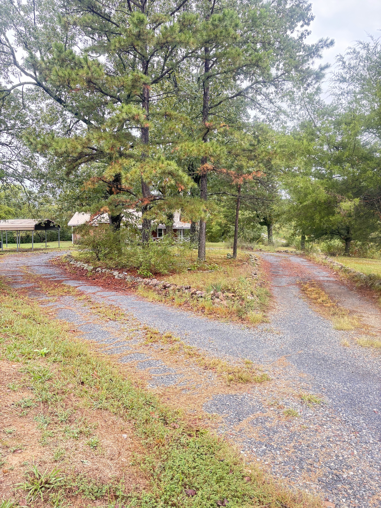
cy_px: 254
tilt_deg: -6.1
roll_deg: -0.2
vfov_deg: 67.3
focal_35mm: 26
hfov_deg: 53.1
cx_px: 190
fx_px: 382
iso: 80
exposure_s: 1/121
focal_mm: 5.96
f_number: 1.6
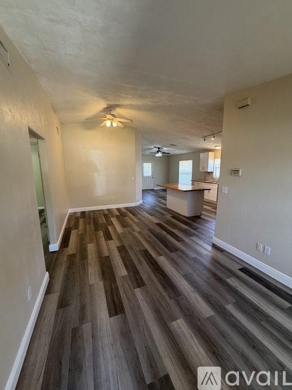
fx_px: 158
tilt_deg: -8.8
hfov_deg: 85.7
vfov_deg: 102.1
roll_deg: -0.1
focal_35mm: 14
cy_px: 195
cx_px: 146
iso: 200
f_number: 2.2
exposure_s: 1/60
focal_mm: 2.22
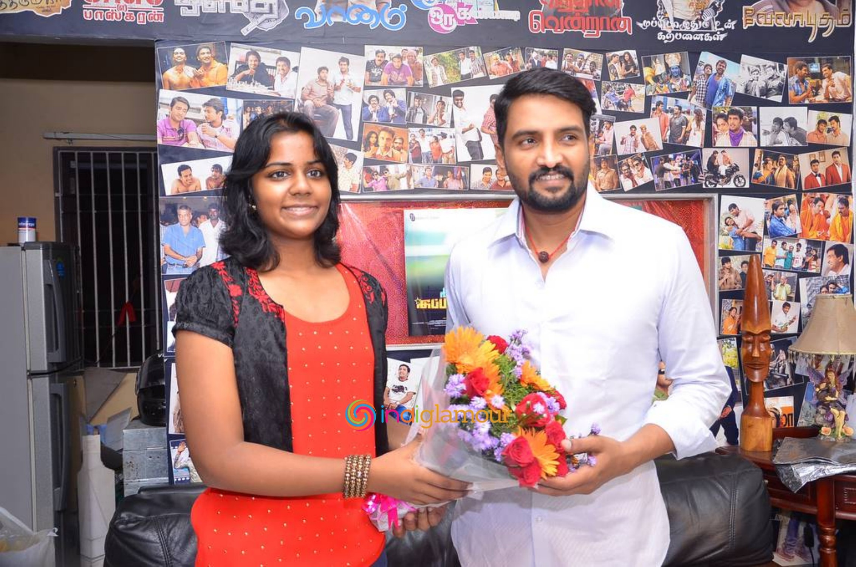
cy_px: 284
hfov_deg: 53.2
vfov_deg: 36.7
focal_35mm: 36
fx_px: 854
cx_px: 428
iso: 800
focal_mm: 24
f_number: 4
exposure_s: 1/125
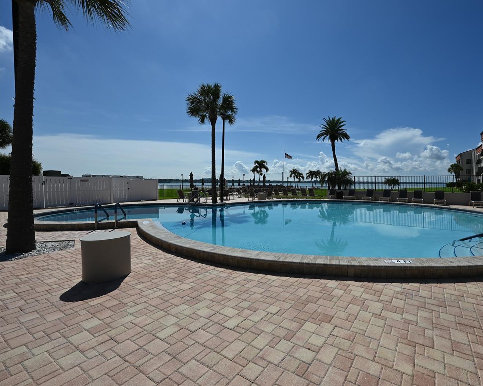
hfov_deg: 91.7
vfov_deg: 80.4
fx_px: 229
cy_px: 190
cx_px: 293
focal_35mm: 16
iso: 100
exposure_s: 1/640
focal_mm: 14
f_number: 10
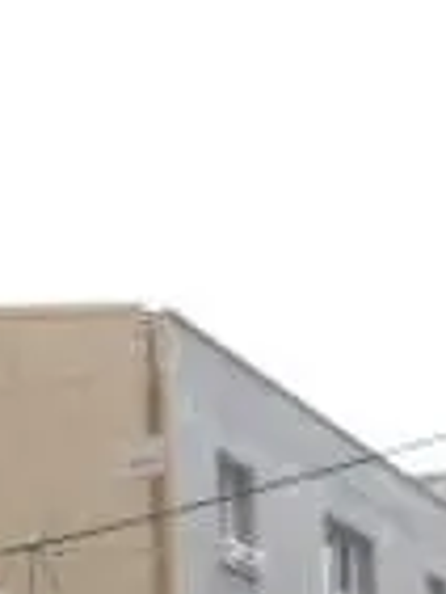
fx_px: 2487
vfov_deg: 12.7
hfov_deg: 8.8
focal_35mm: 145
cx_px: -778
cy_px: 969
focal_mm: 6
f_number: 3.6
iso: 80
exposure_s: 1/640
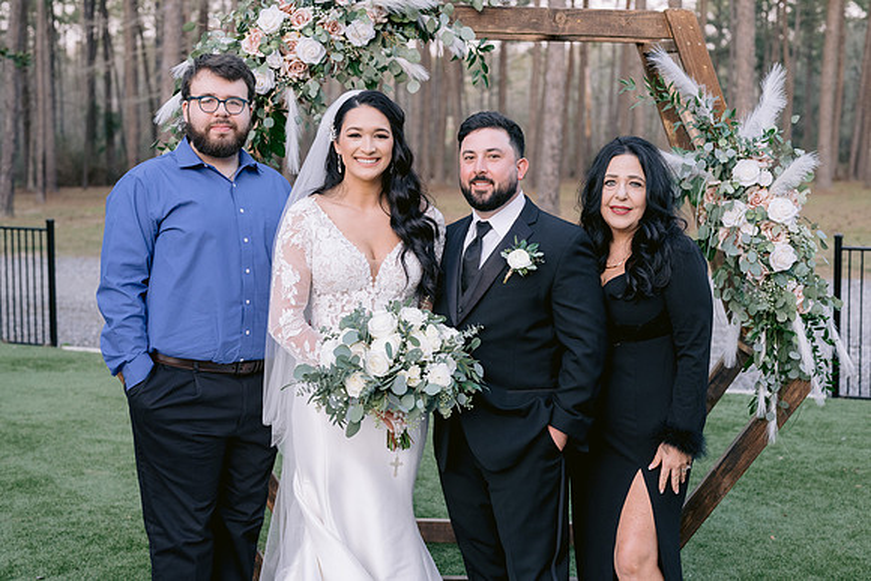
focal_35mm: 53
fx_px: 1288
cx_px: 429
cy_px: 281
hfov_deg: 37.4
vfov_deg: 25.4
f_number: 3.5
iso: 800
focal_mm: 50
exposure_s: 1/125
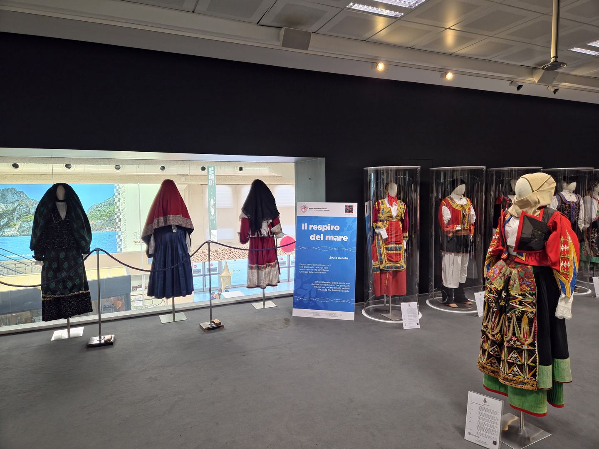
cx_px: 300
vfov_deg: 58.9
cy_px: 224
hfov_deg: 73.9
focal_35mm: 23
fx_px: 398
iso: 320
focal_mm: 5.4
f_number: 1.8
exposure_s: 1/100
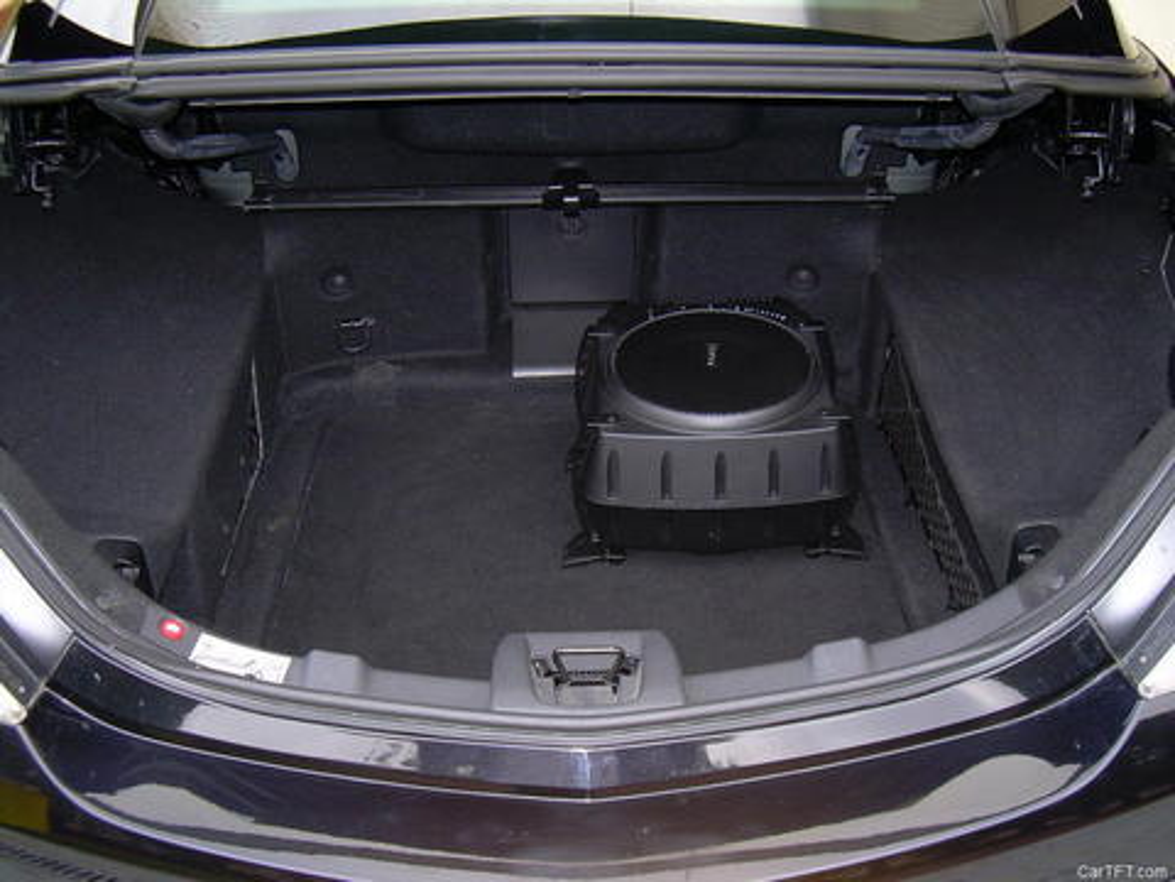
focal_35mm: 38
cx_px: 588
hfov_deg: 49.0
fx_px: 1290
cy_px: 441
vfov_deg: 37.7
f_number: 2.8
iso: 50
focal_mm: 6.3
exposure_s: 1/60
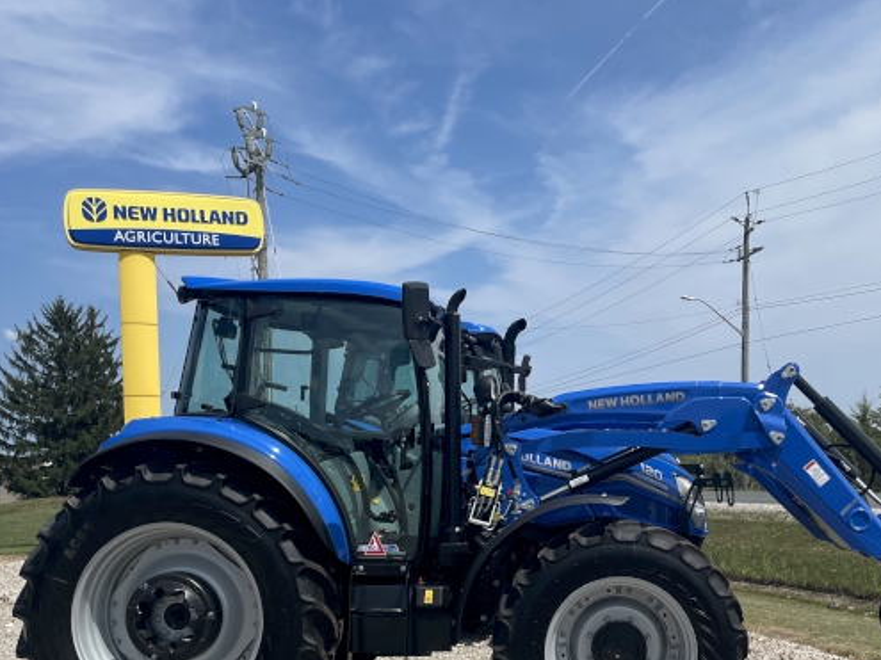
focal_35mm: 42
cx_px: 523
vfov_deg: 33.8
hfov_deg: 44.6
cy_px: 473
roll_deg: +2.3
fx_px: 1069
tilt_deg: +1.6
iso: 32
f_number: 1.6
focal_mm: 4.2
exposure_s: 1/5814
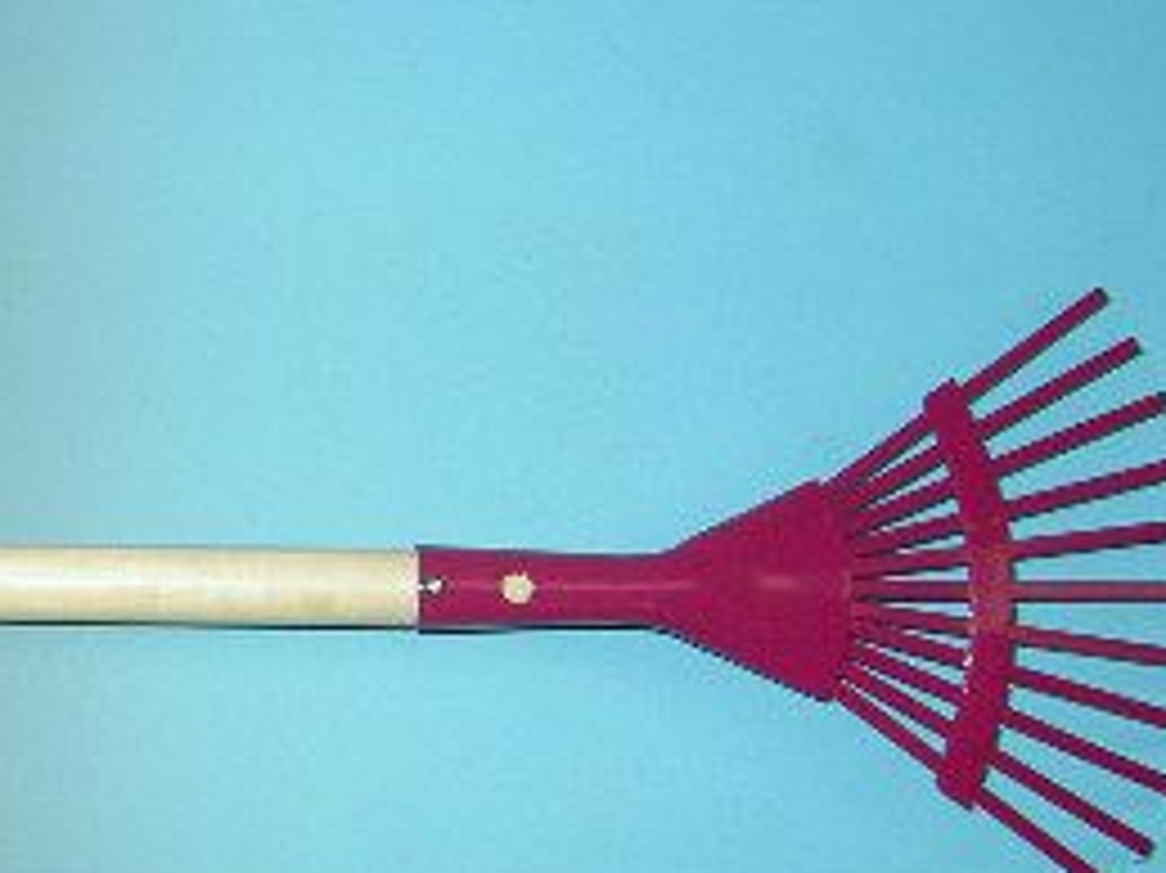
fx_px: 2828
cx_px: -153
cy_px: 504
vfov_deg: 17.5
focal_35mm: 84
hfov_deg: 21.9
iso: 100
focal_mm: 5.6
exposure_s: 1/60
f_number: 2.8
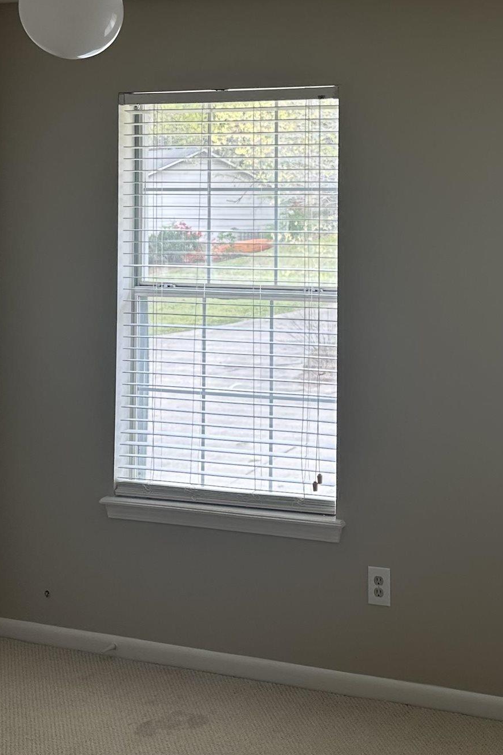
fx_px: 1216
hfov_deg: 23.0
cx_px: 405
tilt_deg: -0.5
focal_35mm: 58
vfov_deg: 33.8
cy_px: 186
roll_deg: -1.2
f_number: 1.78
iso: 64
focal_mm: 6.86
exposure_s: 1/150
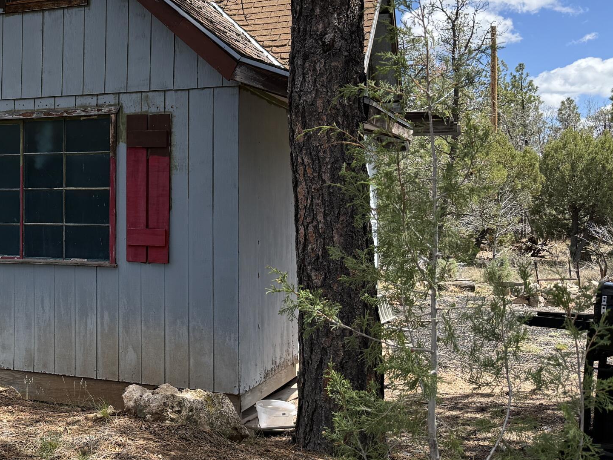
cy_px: 192
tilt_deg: +1.2
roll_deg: +0.0
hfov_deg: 35.6
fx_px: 885
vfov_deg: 29.1
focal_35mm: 50
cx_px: 45
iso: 100
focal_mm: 6.76
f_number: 1.78
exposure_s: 1/3021
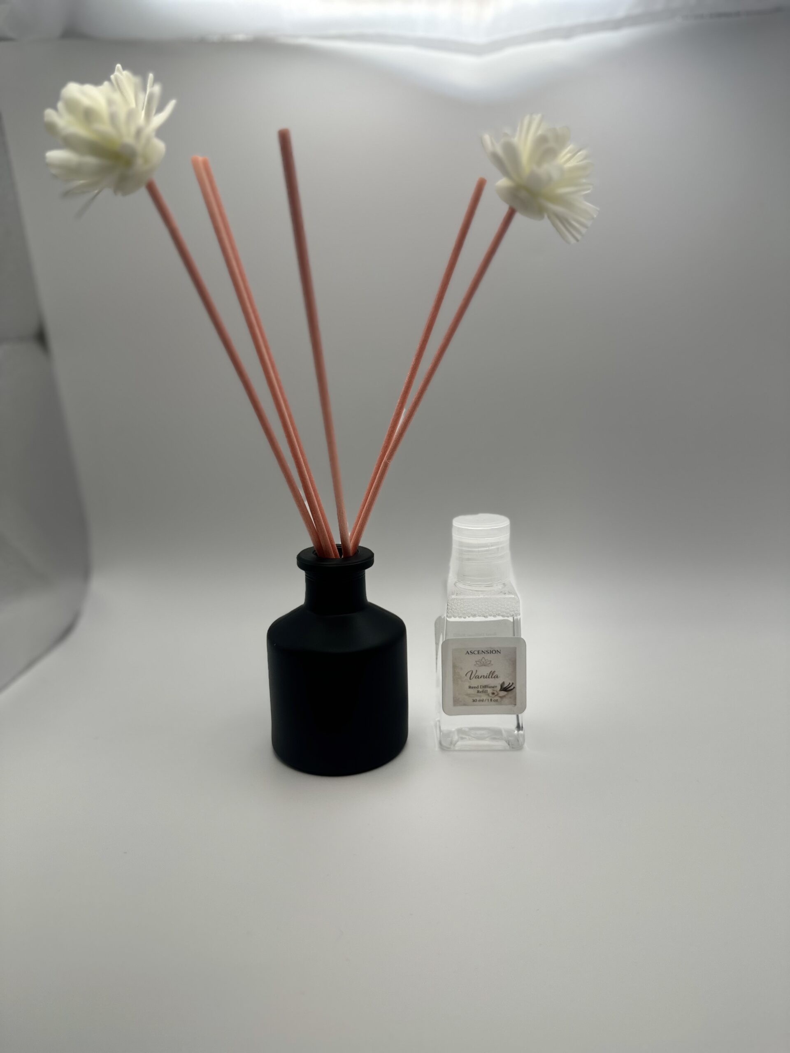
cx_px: 395
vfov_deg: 71.6
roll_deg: +0.8
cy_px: 526
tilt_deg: -14.3
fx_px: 730
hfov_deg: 56.8
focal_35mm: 24
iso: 80
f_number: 1.78
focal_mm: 6.86
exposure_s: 1/709
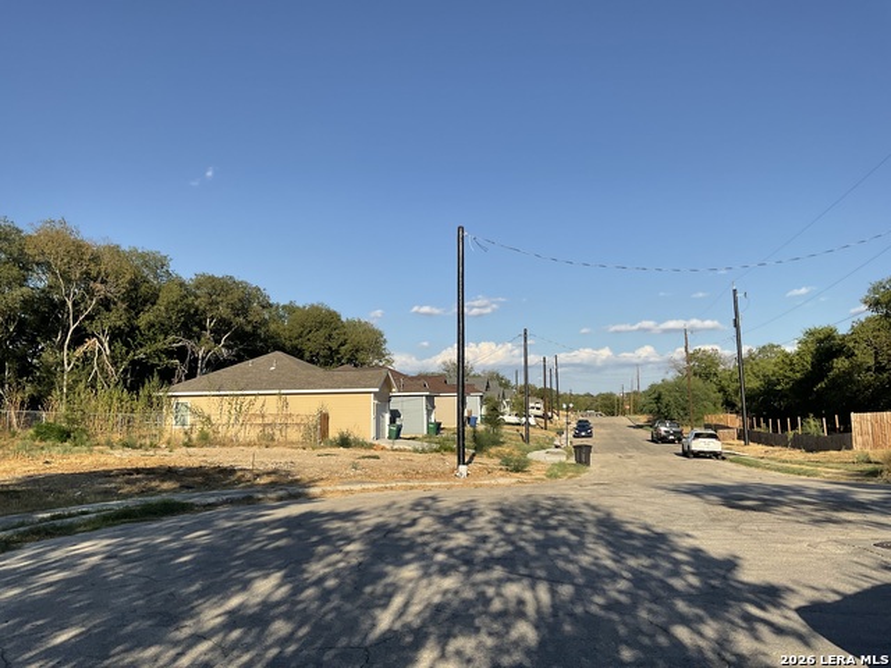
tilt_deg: +5.4
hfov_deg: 61.7
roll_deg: +1.1
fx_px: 746
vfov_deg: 48.2
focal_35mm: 29
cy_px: 334
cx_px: 446
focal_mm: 3
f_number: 1.8
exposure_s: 1/2141
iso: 16
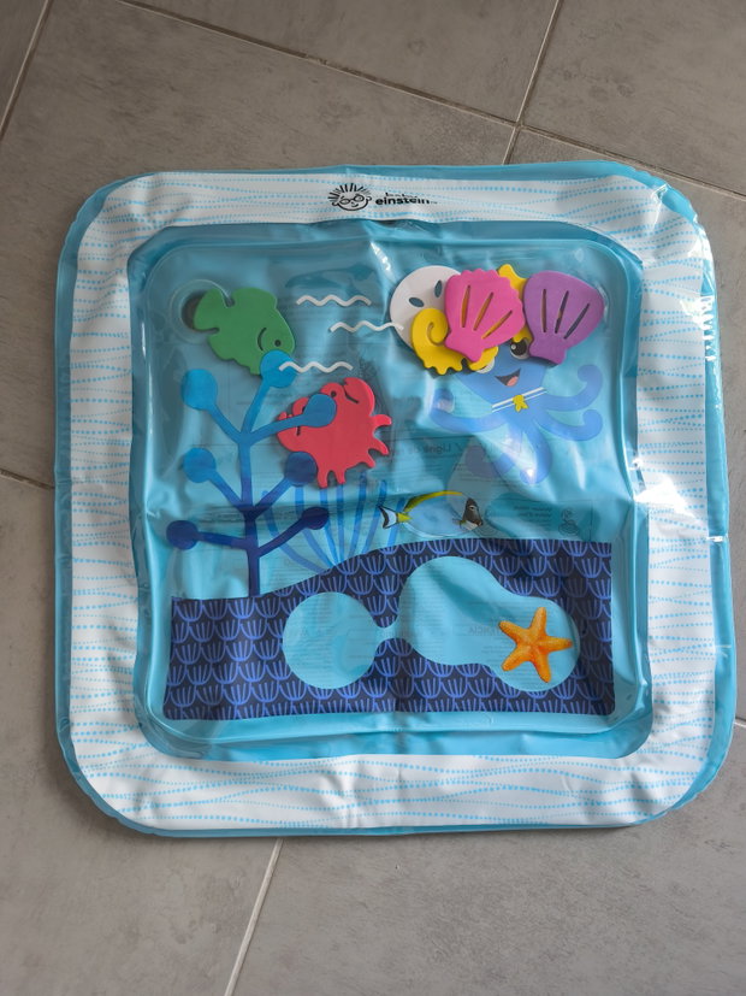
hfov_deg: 58.9
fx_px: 661
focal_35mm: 23
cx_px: 373
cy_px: 498
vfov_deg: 73.9
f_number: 1.6
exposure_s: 1/50
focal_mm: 6.57
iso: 200
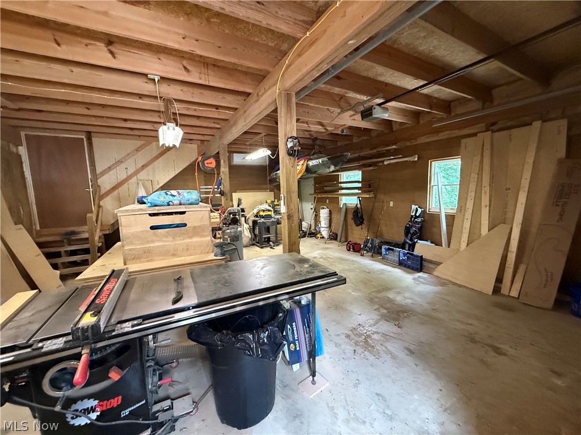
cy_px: 218
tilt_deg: -6.3
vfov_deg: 85.7
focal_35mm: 14
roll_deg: +1.9
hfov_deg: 102.1
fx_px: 235
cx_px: 290
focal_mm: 2.22
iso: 1000
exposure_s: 1/60
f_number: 2.2
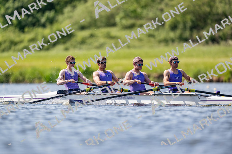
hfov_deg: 3.4
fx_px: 3865
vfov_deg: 2.3
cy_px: 77
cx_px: 116
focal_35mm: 600
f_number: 4
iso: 360
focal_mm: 600
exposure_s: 1/2500
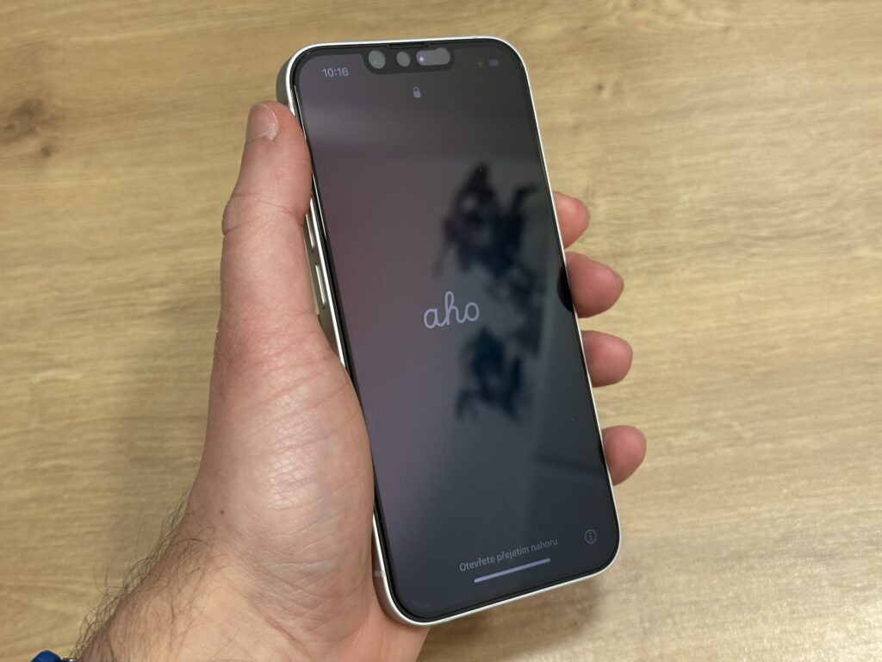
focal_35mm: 48
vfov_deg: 30.3
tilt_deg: -70.8
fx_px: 1223
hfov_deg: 39.7
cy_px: 331
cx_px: 441
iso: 320
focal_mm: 6.76
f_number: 1.78
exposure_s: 1/117
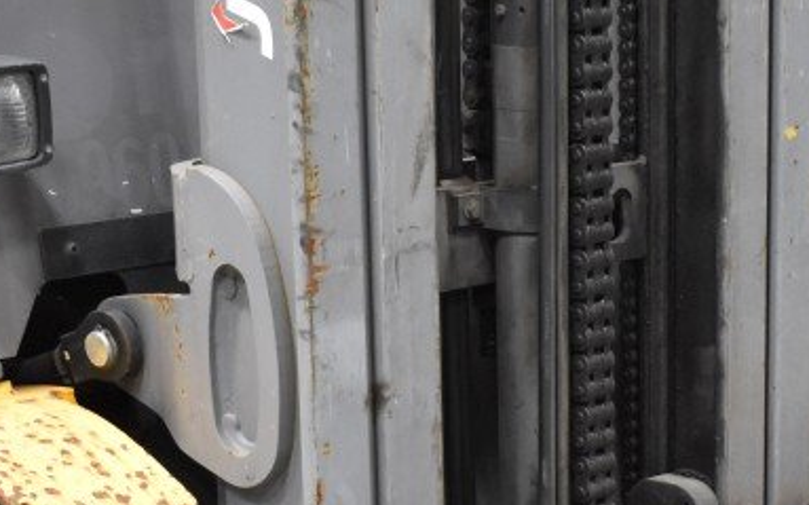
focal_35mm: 115
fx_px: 2534
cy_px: 674
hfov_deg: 18.1
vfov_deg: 11.1
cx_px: 562
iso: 1600
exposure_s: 1/30
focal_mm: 24
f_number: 5
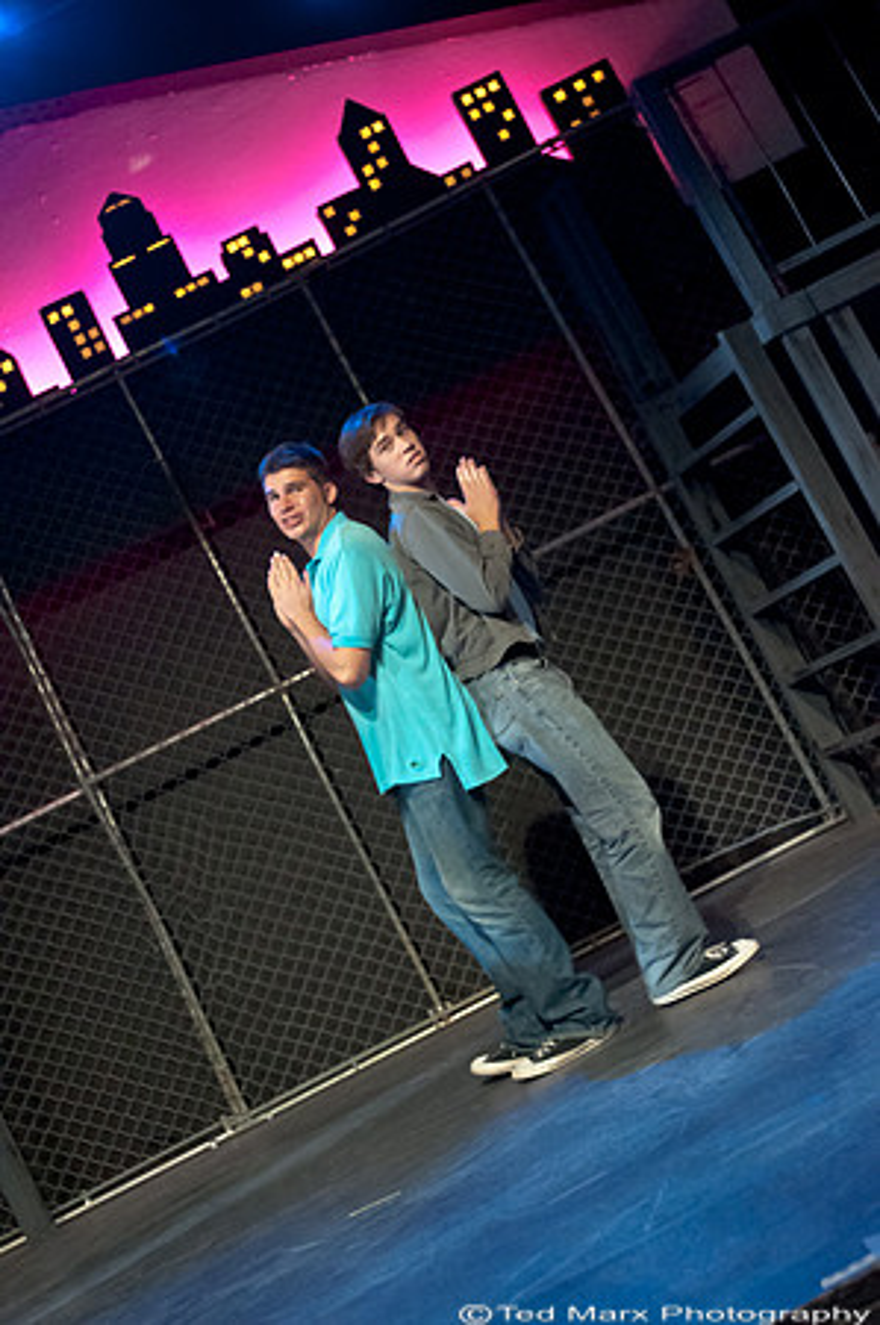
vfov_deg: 46.4
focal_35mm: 42
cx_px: 440
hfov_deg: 31.8
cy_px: 662
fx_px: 1543
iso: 6400
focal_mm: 28
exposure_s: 1/80
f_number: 3.2
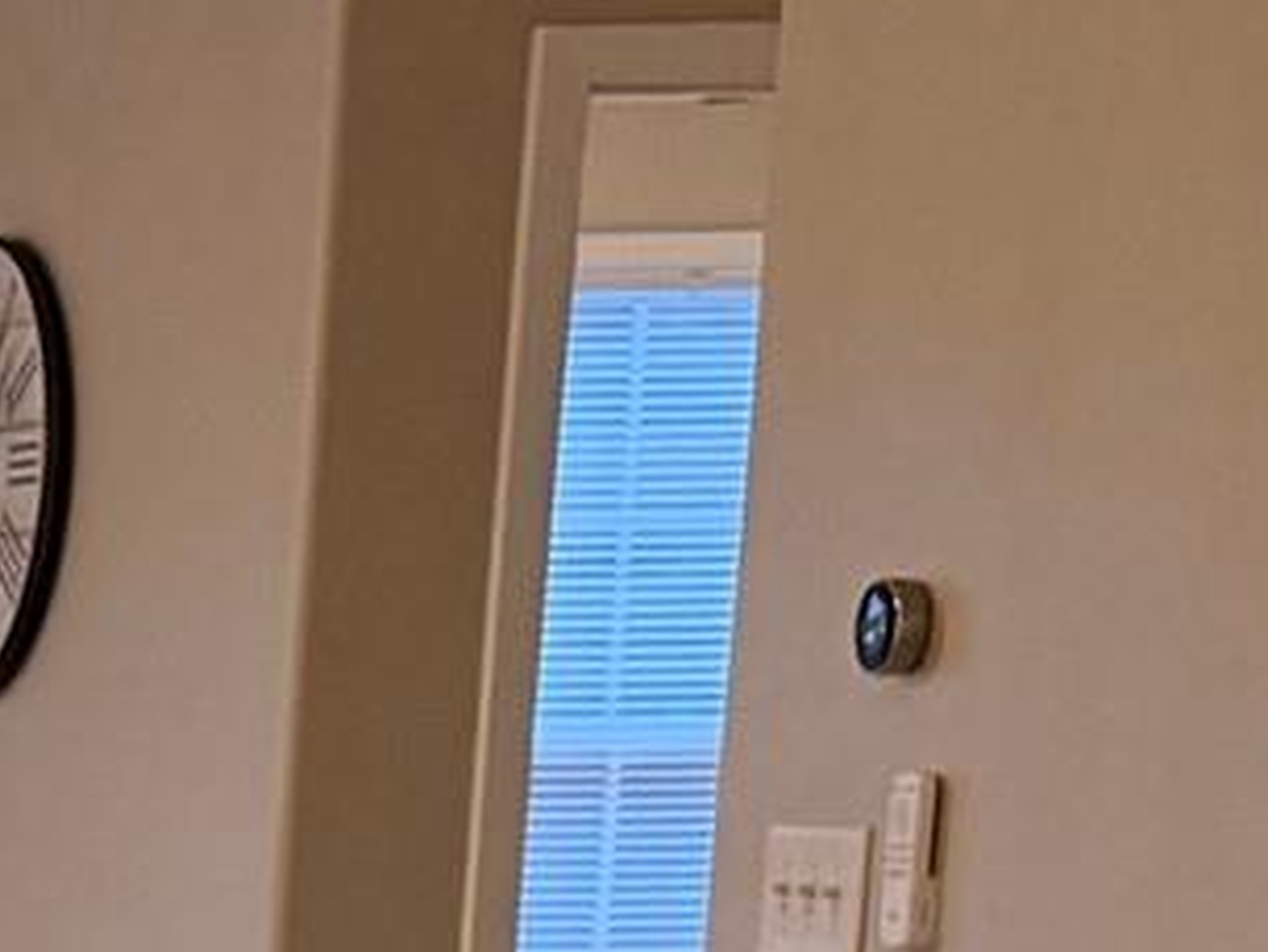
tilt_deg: -10.2
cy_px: 1696
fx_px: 5900
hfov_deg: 9.7
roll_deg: +0.8
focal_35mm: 161
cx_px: -2411
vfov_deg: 8.9
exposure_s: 1/60
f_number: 1.78
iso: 250
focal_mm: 6.76
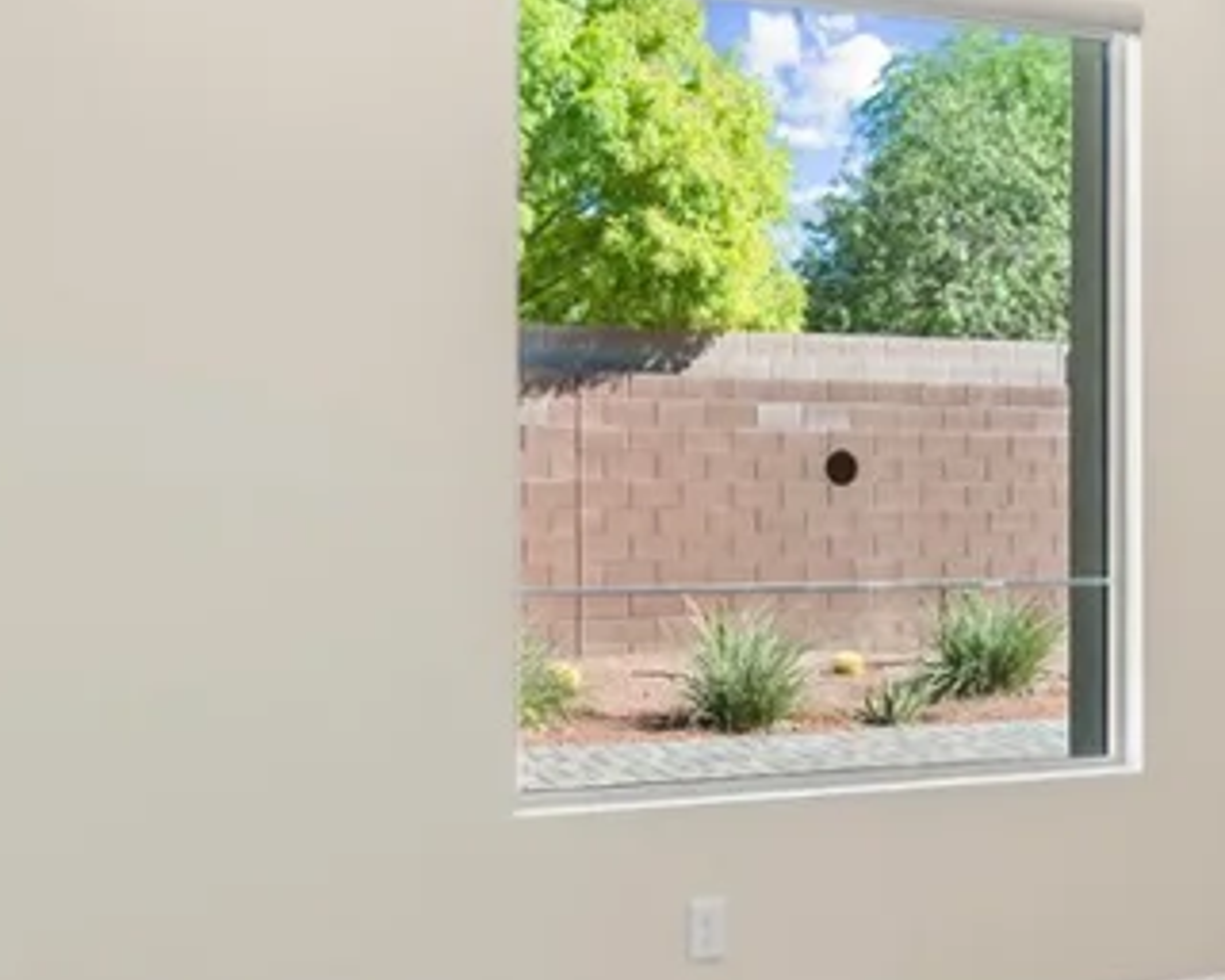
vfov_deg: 29.7
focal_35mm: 51
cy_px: 507
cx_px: 819
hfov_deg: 36.3
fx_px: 1849
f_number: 8
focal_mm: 17
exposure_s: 1/2.5
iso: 400
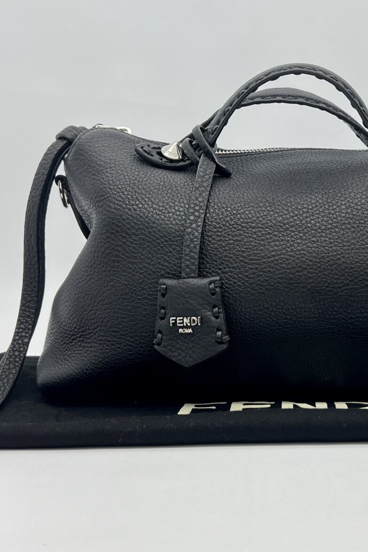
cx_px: 294
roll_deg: +0.4
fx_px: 905
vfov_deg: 33.9
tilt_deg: -1.7
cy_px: 242
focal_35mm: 59
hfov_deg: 22.7
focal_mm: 5.7
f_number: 1.5
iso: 40
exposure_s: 1/231
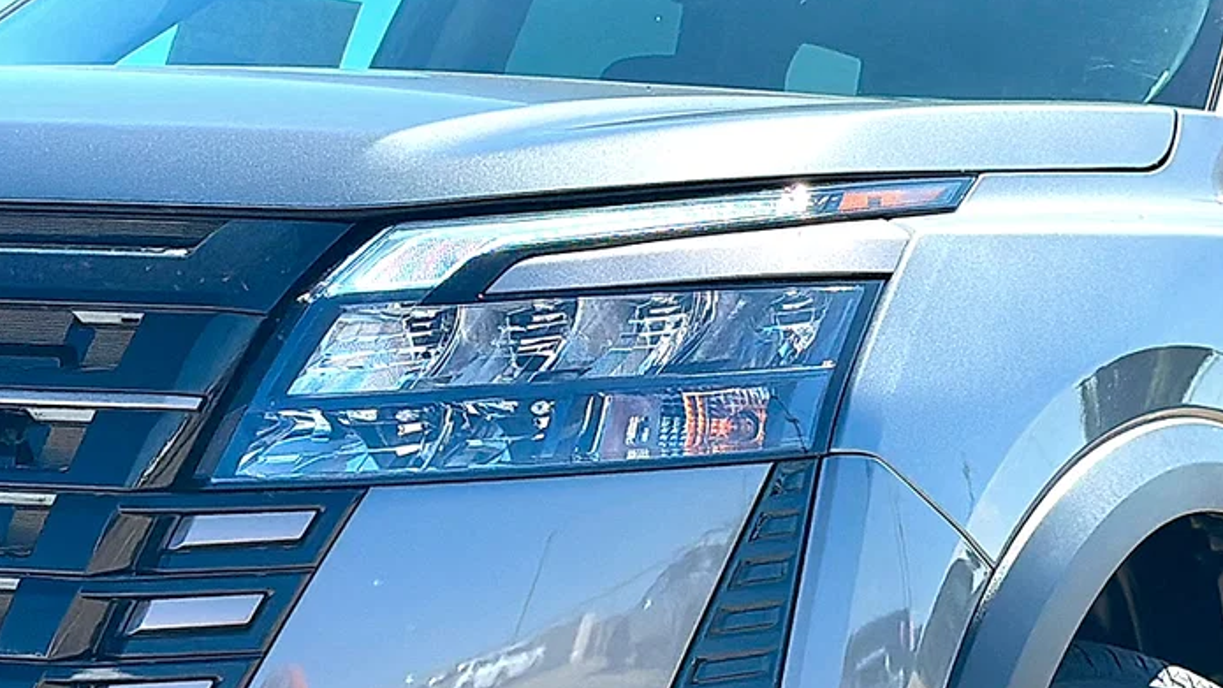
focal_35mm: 102
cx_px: 611
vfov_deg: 11.9
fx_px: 3308
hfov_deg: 20.9
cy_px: 372
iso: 100
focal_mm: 6.86
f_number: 1.78
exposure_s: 1/3906
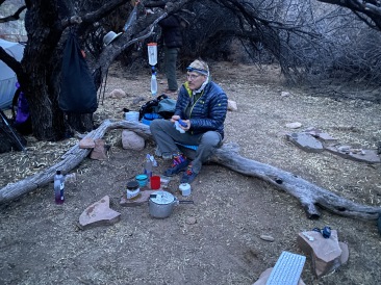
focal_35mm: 26
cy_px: 142
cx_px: 190
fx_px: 286
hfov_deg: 67.3
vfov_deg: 53.0
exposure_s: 1/8
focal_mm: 4.25
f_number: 1.8
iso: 1000
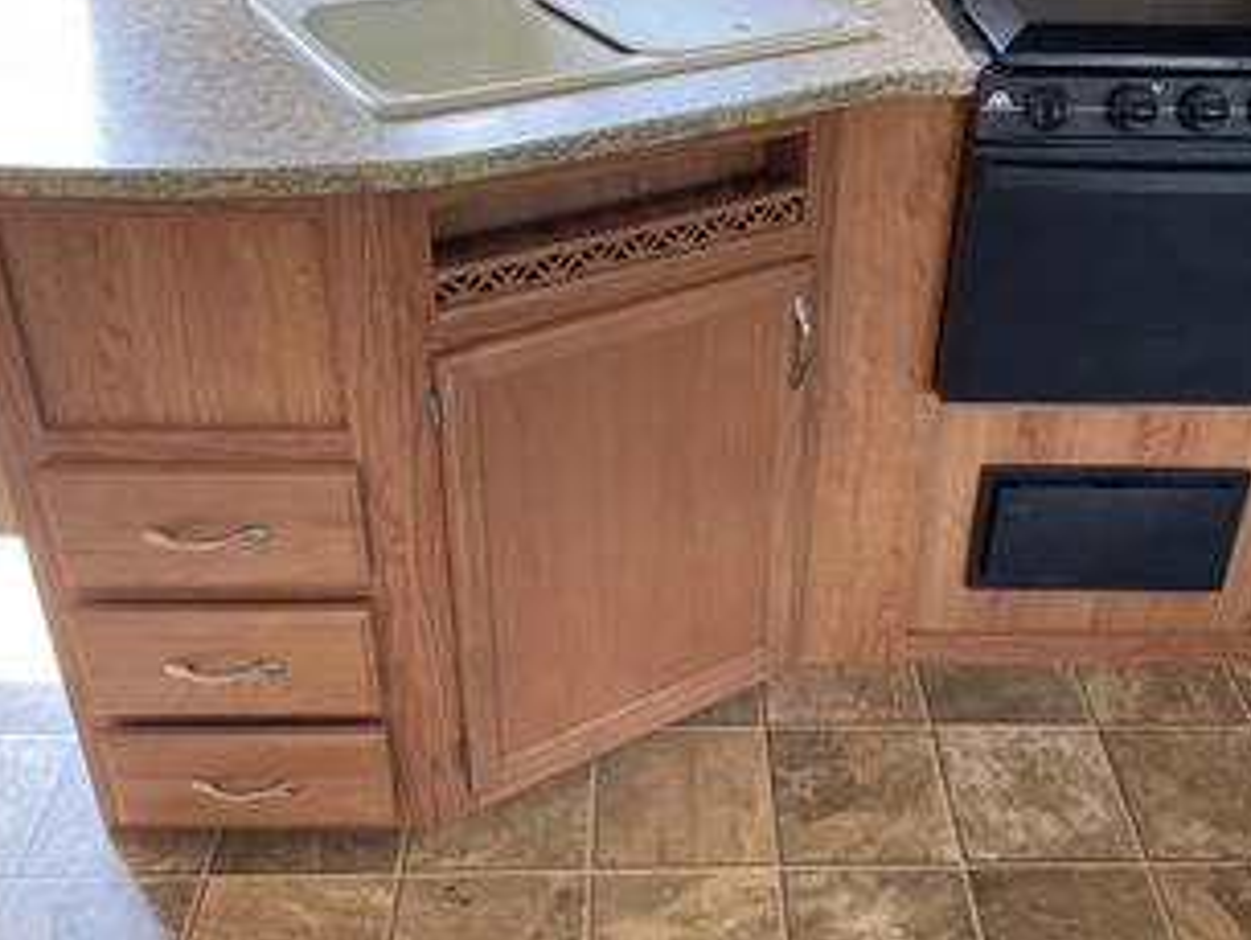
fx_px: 1374
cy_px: 349
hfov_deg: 48.8
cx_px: 718
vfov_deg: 37.5
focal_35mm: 38
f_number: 1.8
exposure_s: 1/102
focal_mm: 3
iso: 64
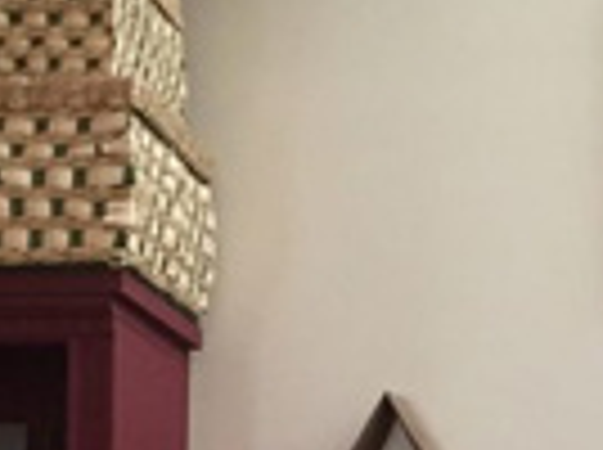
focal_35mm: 139
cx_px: 423
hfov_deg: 14.2
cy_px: 886
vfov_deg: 9.9
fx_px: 2417
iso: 250
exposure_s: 1/24
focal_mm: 4.15
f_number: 2.2
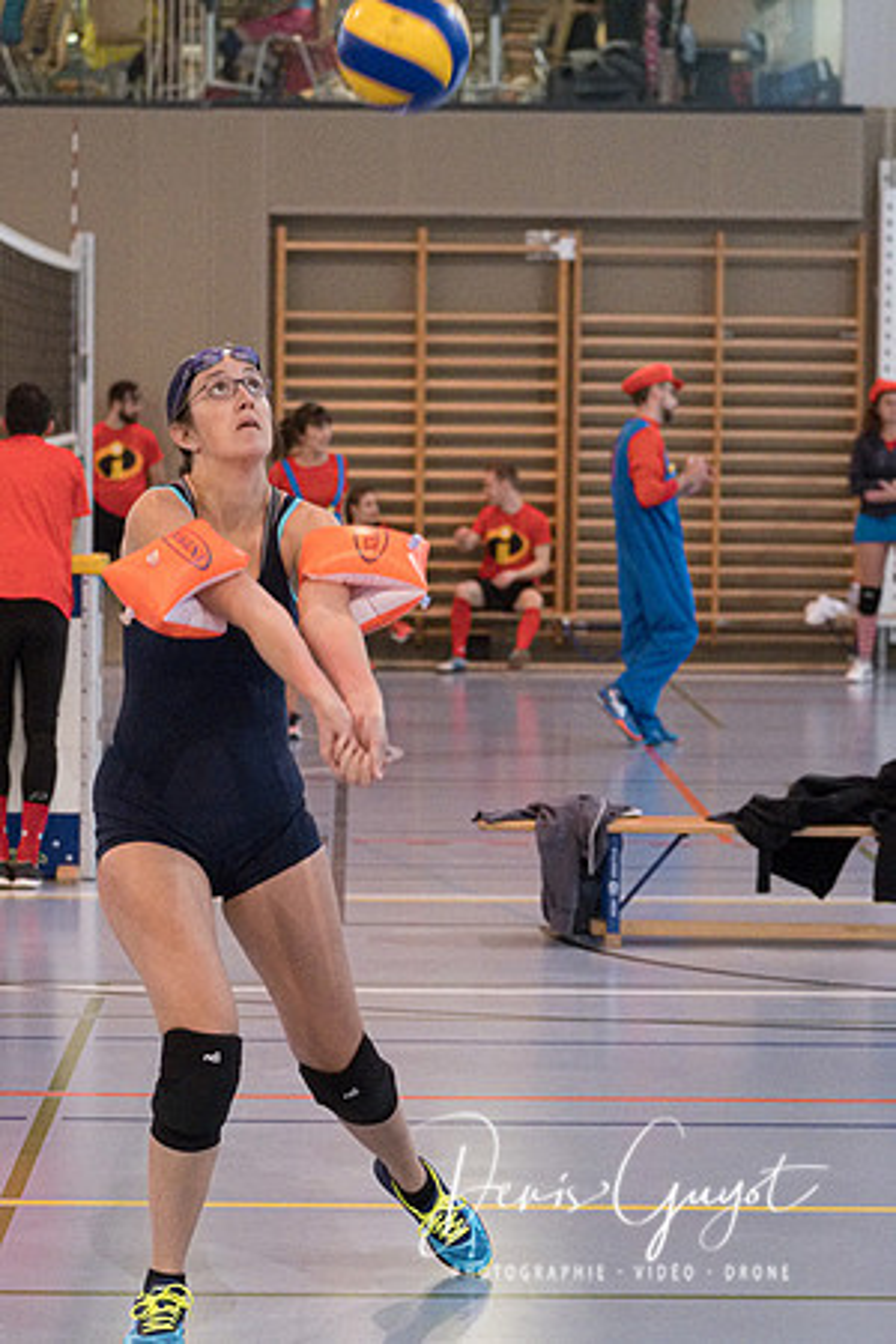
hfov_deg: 11.3
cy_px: 672
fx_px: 4536
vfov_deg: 16.9
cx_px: 380
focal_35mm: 121
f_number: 2.8
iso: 6400
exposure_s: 1/400
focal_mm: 54.1
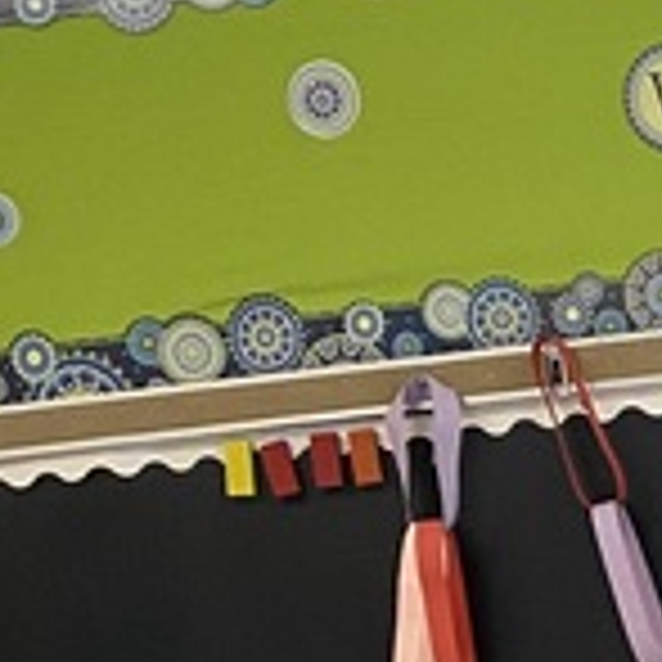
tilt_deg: -7.7
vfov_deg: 10.2
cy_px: 1252
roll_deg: +5.3
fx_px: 3462
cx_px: 1310
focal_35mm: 160
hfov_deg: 10.1
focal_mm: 4.25
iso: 125
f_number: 1.8
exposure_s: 1/75
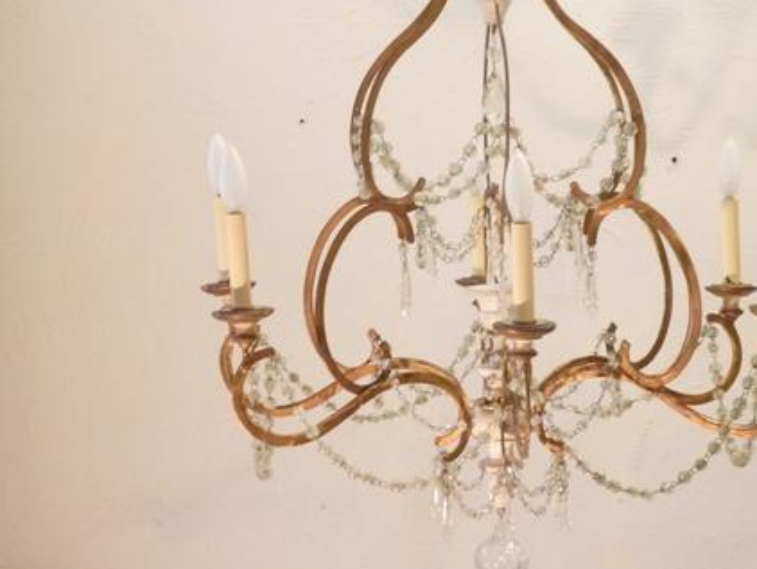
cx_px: 450
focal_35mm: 118
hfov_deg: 16.7
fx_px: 2582
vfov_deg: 12.6
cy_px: 196
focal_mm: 13.7
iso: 400
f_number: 4.2
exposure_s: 1/8
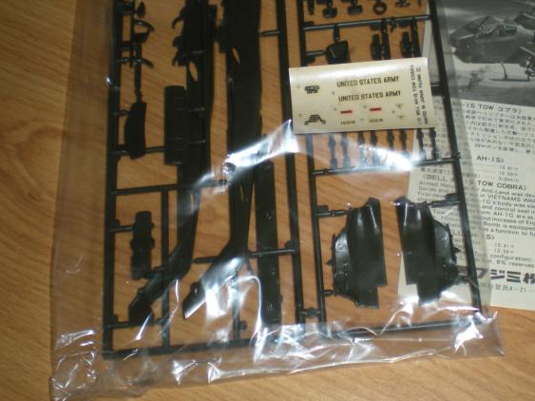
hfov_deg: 35.3
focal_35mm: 54
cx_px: 351
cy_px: 145
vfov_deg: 26.9
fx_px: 834
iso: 64
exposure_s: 1/60
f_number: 3.1
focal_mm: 6.3
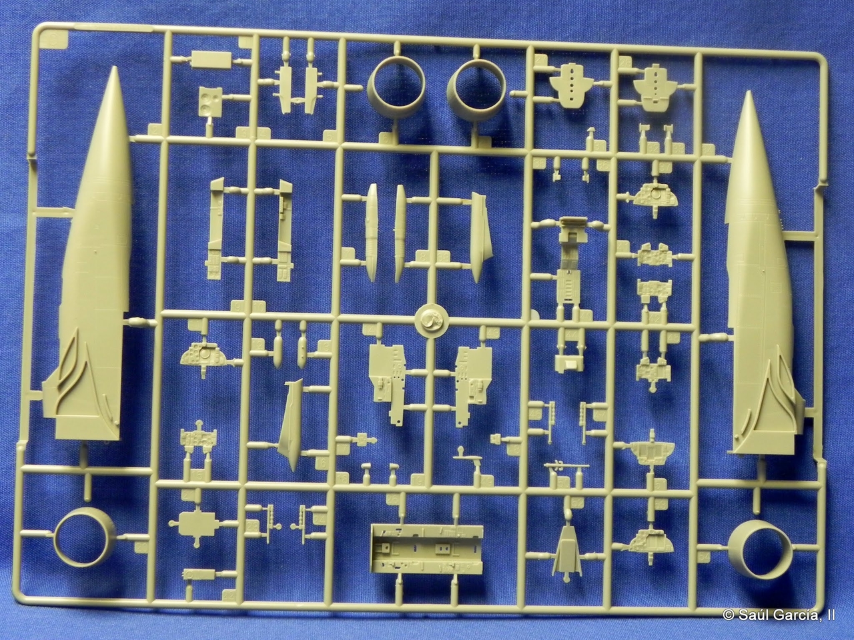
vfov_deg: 22.3
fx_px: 1628
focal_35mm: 66
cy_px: 320
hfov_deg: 29.4
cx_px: 427
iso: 400
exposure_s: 1/13.2
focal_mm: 11.8
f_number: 3.5
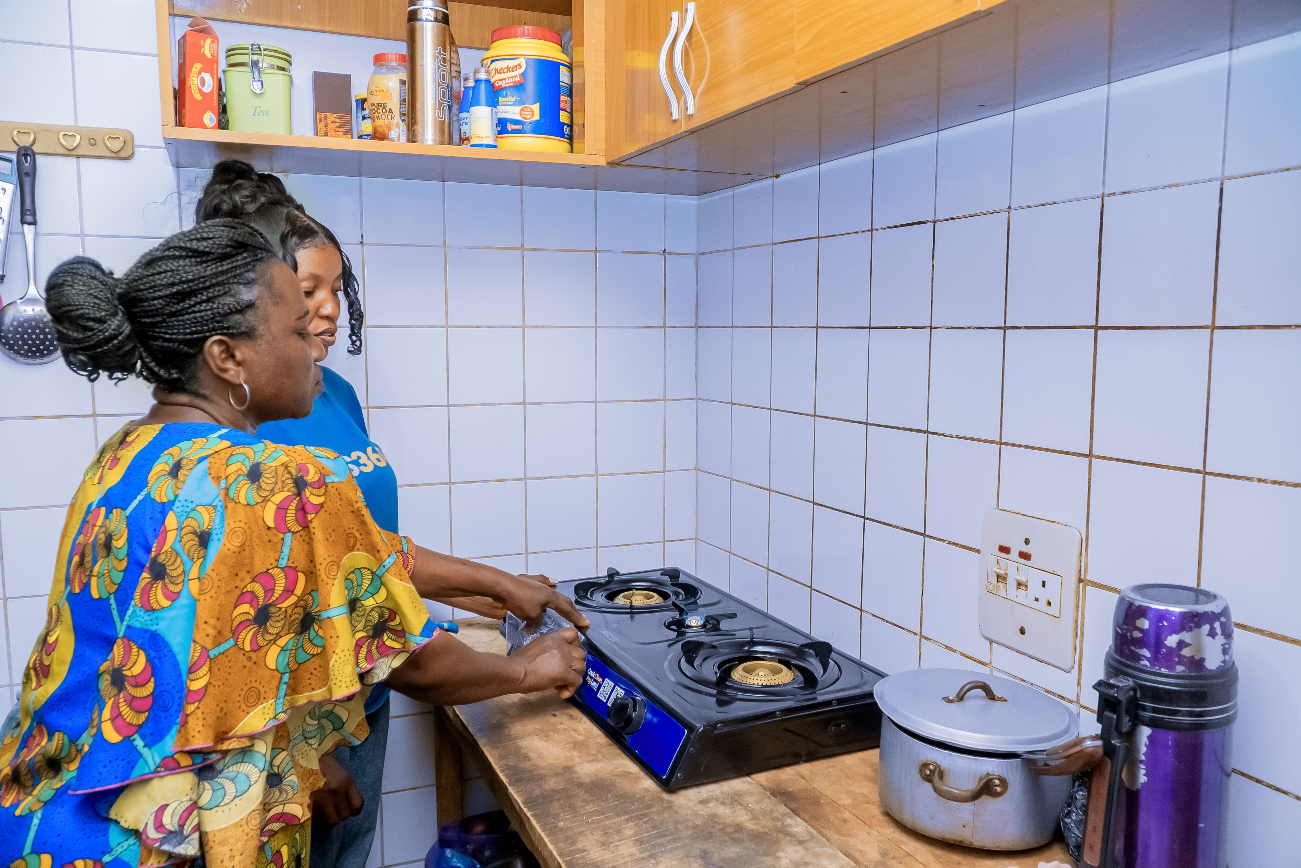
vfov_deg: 47.9
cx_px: 650
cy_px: 434
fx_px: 976
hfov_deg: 67.4
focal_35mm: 27
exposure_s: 1/50
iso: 1600
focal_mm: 18
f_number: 4
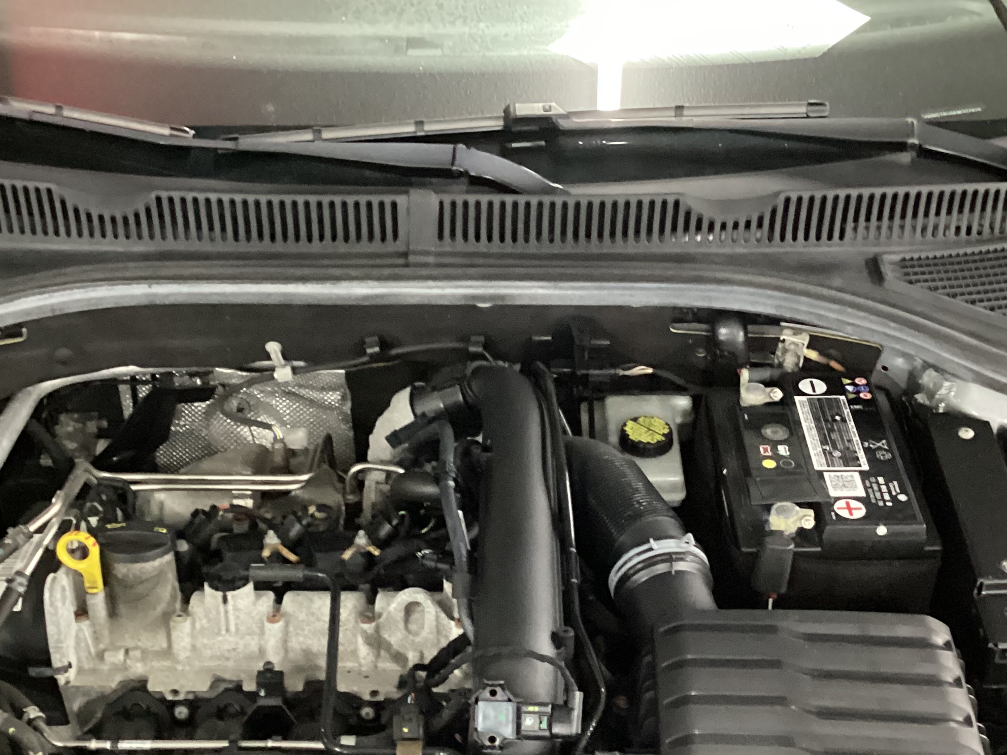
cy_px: 553
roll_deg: -0.3
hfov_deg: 37.5
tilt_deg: -40.5
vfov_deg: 28.2
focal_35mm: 51
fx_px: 1484
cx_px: 474
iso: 640
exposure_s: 1/20
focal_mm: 3.3
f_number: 2.4
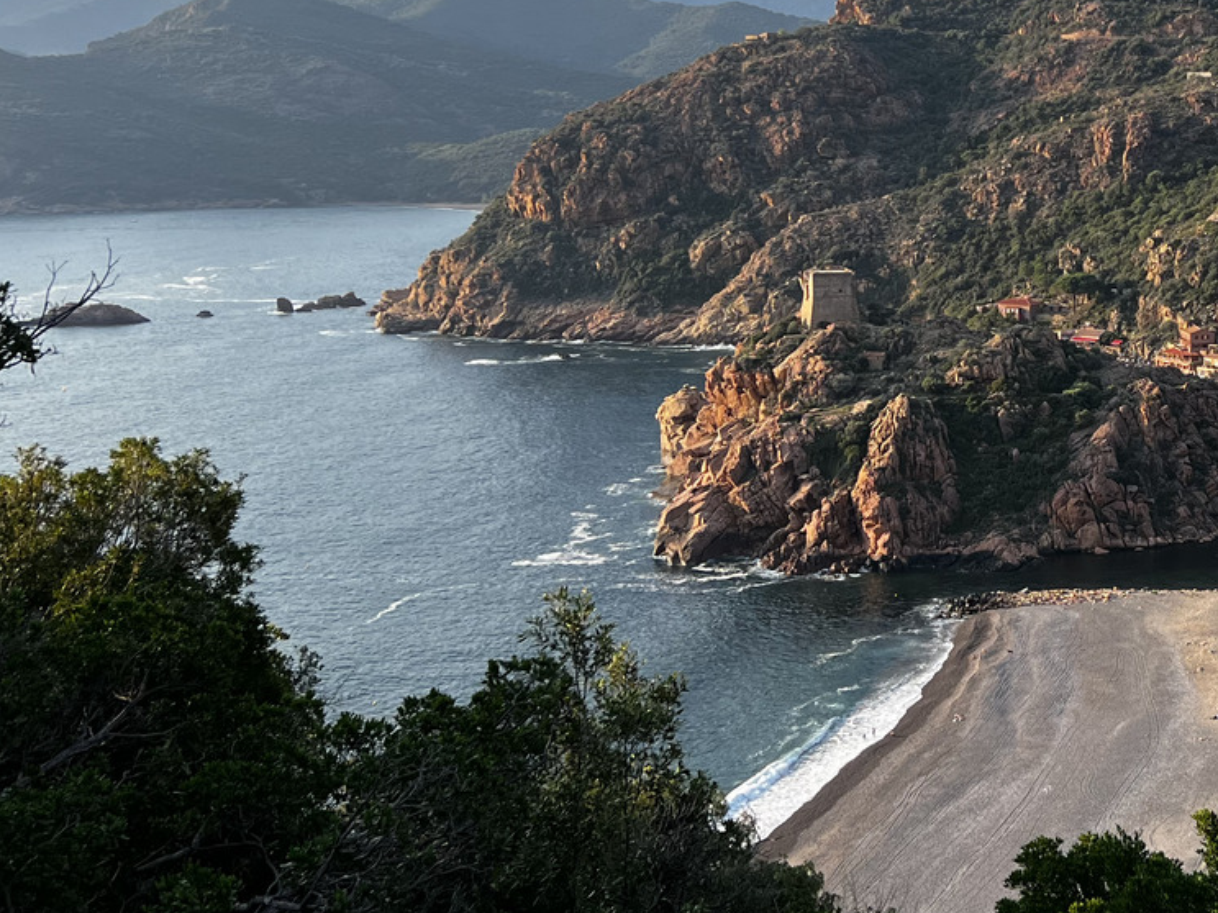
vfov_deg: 25.8
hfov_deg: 32.4
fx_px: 1970
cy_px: 225
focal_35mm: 56
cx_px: 1126
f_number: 1.5
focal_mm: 5.7
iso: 50
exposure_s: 1/2165
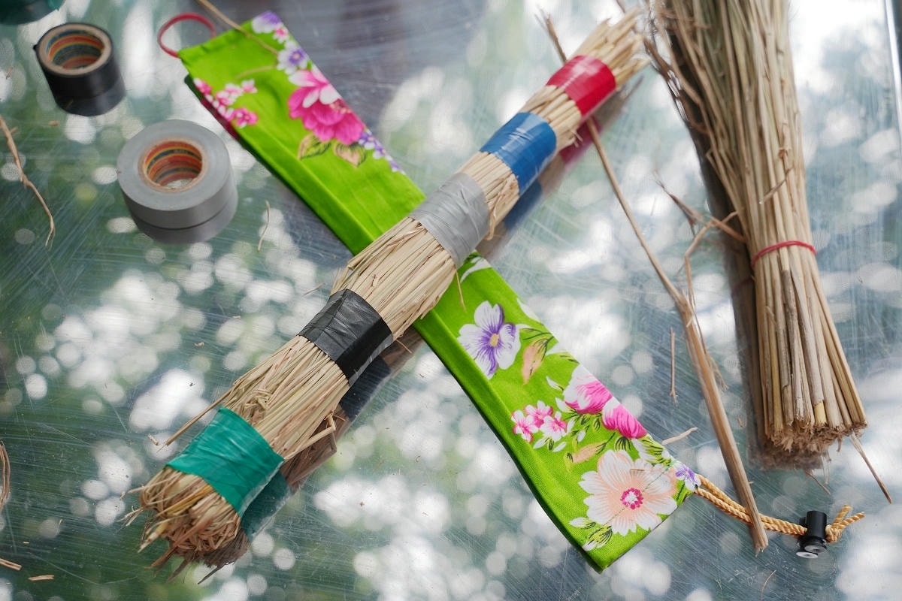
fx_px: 1052
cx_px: 451
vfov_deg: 31.9
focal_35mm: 42
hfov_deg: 46.4
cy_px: 300
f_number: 4
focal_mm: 42
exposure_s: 1/160
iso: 400
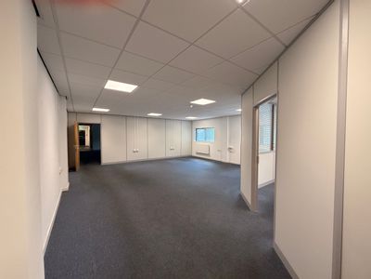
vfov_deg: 85.7
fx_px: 150
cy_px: 140
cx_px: 186
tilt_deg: -3.0
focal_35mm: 14
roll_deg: +0.4
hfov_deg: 102.1
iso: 250
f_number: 2.2
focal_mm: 2.22
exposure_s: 1/121
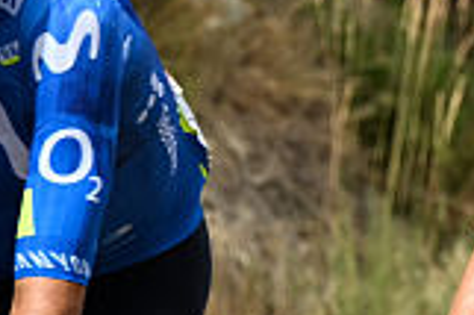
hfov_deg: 1.2
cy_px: 512
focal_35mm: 1670
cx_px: 910
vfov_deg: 0.8
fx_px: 21966
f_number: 4.5
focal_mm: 175
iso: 250
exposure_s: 1/1250
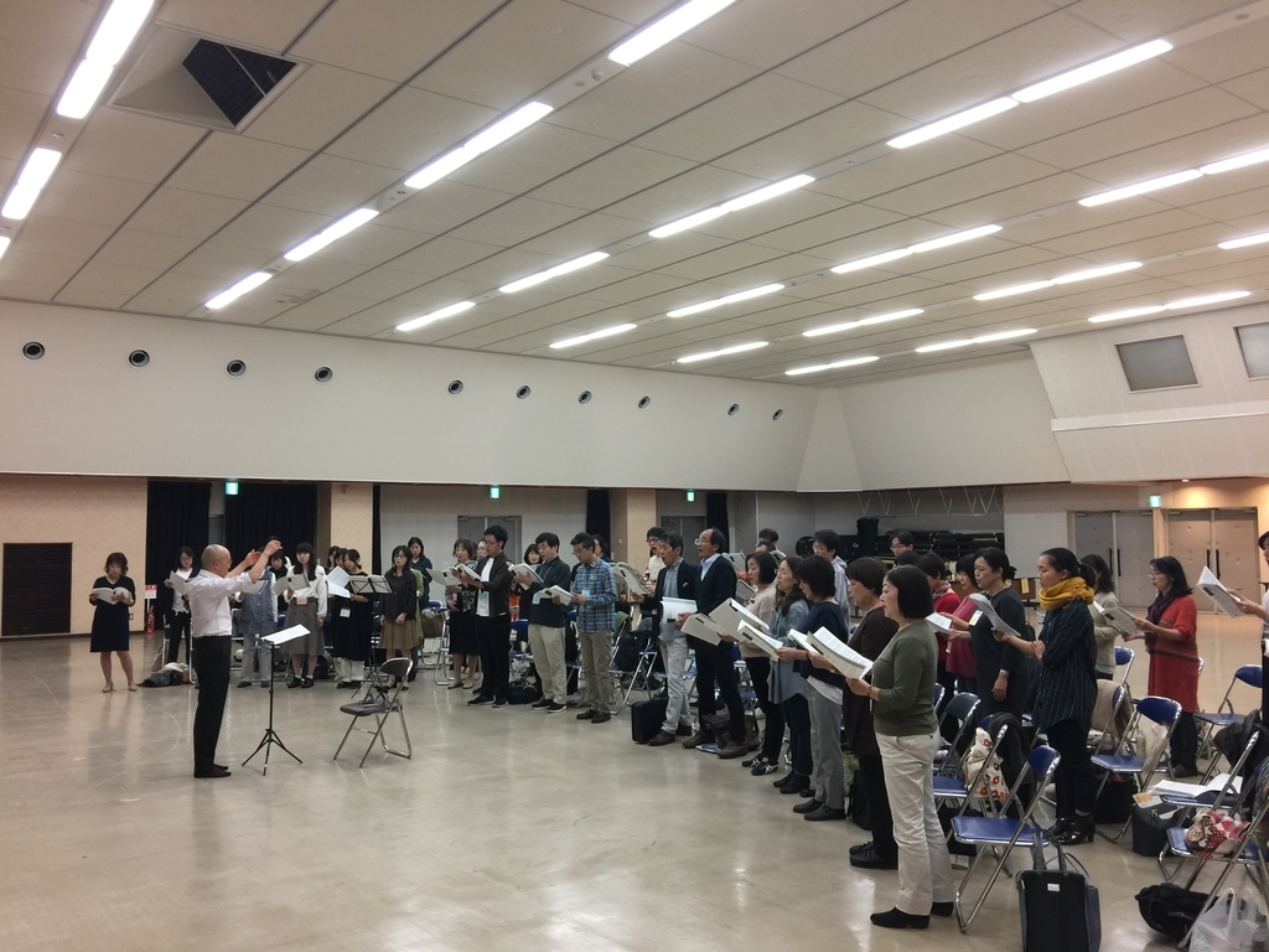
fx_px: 1063
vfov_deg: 48.2
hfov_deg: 61.7
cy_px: 476
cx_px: 634
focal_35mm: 29
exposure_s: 1/15
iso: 40
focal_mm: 4.15
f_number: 2.2
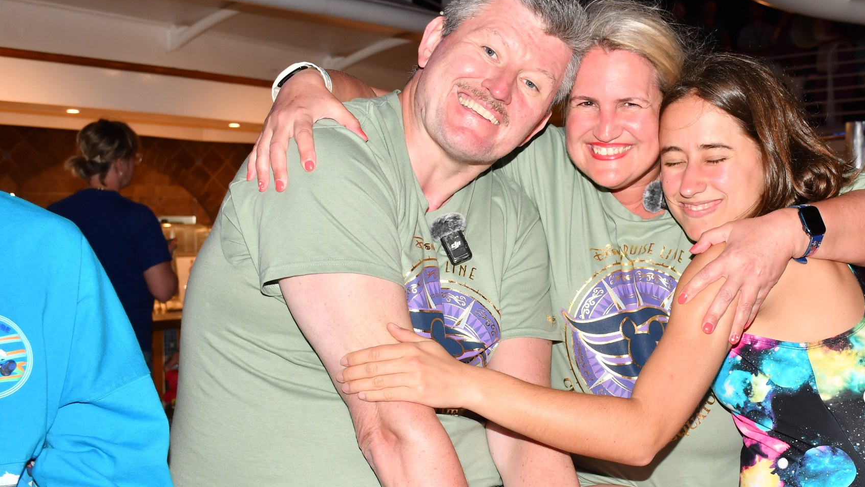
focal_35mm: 67
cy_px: 266
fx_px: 1537
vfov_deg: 18.0
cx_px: 598
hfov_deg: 31.1
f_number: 5.6
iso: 400
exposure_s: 1/60
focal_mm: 30
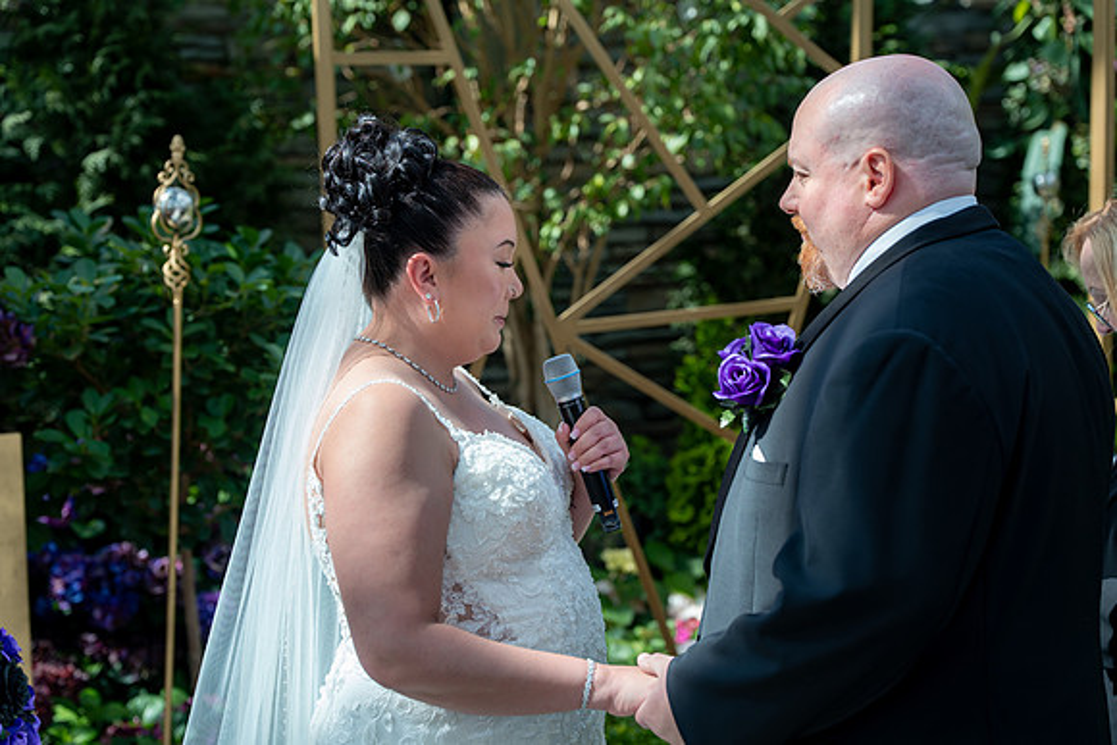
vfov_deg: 22.6
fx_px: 1862
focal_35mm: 60
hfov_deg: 33.4
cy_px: 372
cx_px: 558
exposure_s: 1/500
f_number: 2.8
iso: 100
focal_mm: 60
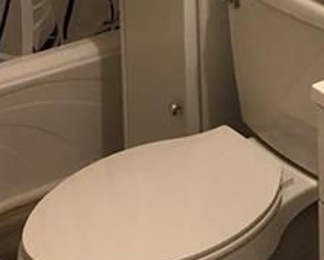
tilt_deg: -8.9
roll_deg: +1.3
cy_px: -235
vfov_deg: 14.1
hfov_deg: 20.2
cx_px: 243
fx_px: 903
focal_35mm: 94
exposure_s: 1/17
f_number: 1.8
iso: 40
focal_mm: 3.99
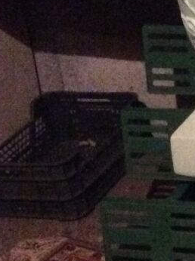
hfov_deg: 11.4
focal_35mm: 124
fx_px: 935
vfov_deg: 15.8
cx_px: 289
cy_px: 222
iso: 800
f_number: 2.4
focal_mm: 3.3
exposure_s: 1/17
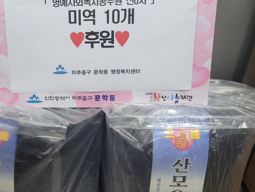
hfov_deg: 44.9
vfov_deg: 35.1
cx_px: 81
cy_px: 96
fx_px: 302
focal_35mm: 41
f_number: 1.8
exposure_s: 1/60
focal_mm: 5.4
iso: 160
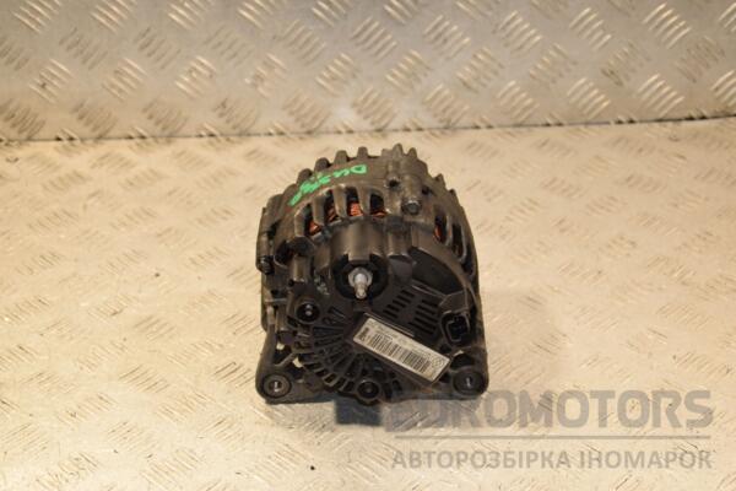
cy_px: 246
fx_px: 1472
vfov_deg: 18.9
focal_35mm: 72
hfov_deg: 28.1
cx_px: 368
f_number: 6.3
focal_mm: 48
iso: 800
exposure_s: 1/200
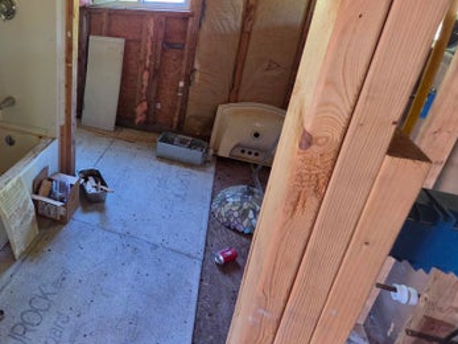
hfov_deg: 62.5
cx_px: 63
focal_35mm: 24
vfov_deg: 55.6
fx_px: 317
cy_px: 115
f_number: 2.2
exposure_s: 1/60
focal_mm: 2.2
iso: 320
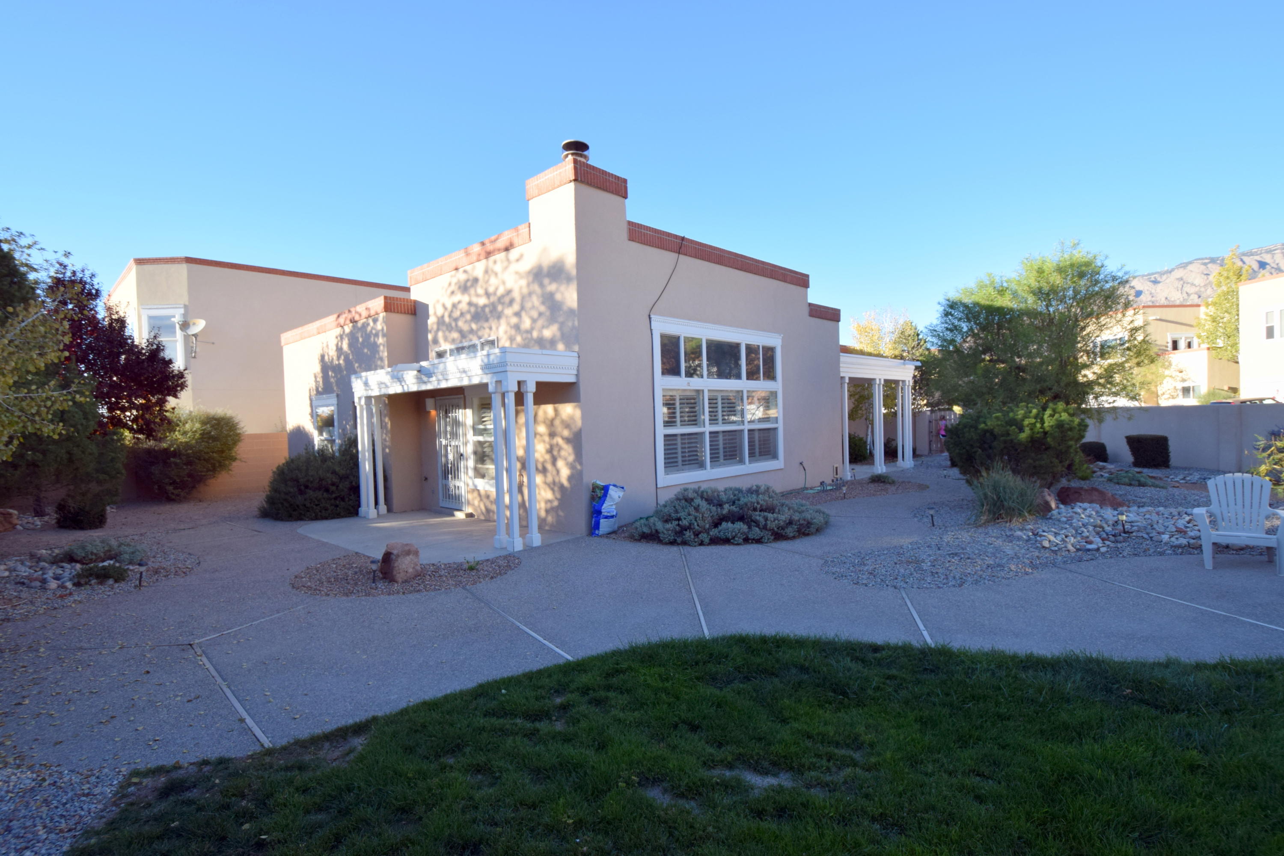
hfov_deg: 95.0
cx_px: 642
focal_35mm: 16
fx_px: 589
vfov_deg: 72.1
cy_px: 428
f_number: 8
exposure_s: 1/250
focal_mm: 11
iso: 360
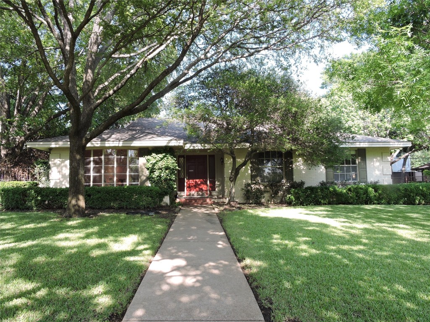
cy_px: 161
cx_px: 215
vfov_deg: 56.8
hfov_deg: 71.6
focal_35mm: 24
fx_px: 298
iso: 100
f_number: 3.3
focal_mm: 4.3
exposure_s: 1/125
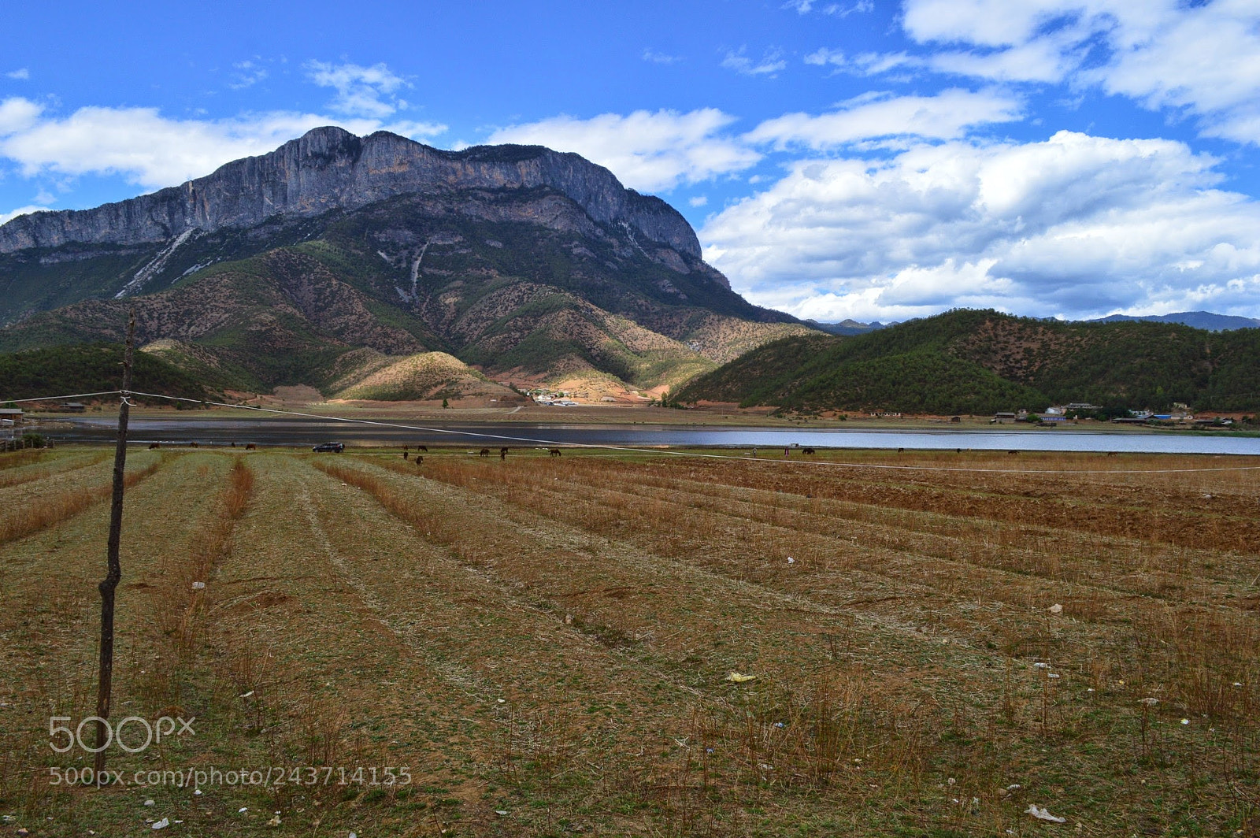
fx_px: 944
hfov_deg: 67.4
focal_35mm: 27
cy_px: 419
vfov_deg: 47.9
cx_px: 630
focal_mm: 18
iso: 400
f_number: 11
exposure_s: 1/400
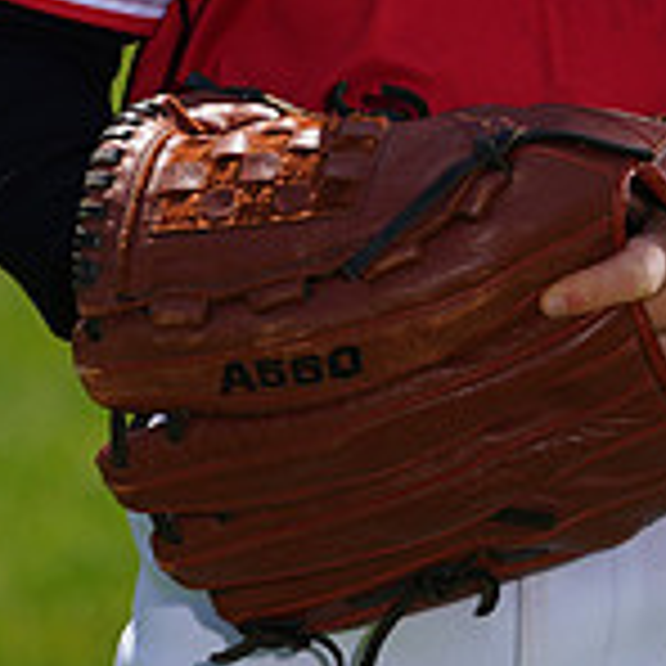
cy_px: -284
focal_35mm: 748
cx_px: 412
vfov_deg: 2.3
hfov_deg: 2.3
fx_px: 16282
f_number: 8
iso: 100
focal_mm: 224
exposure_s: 1/250
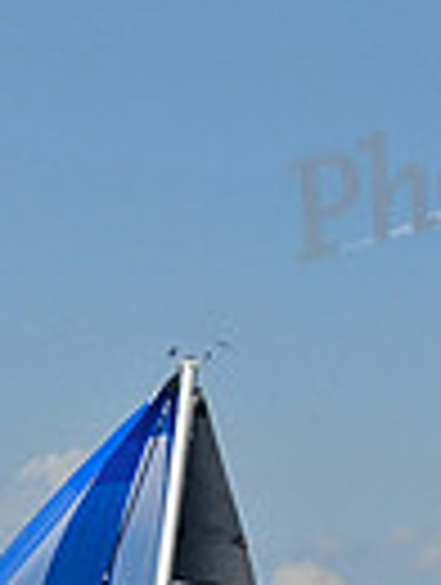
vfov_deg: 9.0
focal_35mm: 214
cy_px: 929
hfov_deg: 6.9
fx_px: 3623
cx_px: 32
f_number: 3.8
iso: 100
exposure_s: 1/1000
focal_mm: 8.6
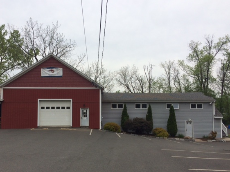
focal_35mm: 33
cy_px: 95
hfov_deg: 55.2
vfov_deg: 42.9
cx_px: 103
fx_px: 219
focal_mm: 4.15
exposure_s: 1/2160
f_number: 2.2
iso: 32
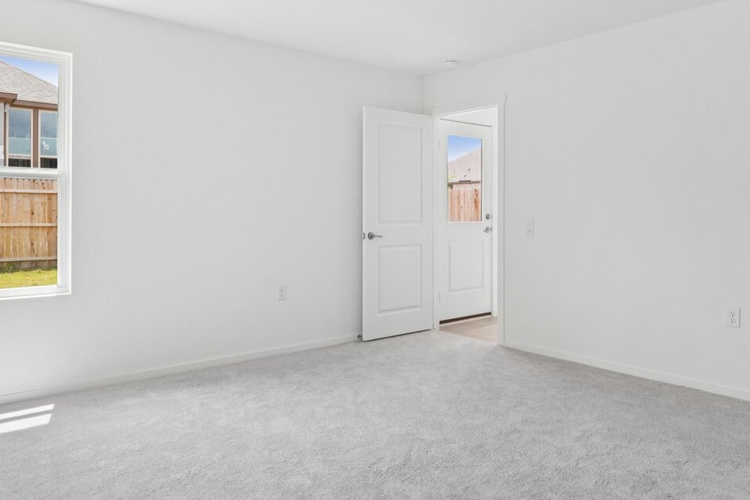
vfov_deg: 46.5
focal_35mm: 28
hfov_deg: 65.7
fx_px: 580
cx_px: 390
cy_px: 210
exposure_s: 1/30
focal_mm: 16.5
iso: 100
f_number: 8
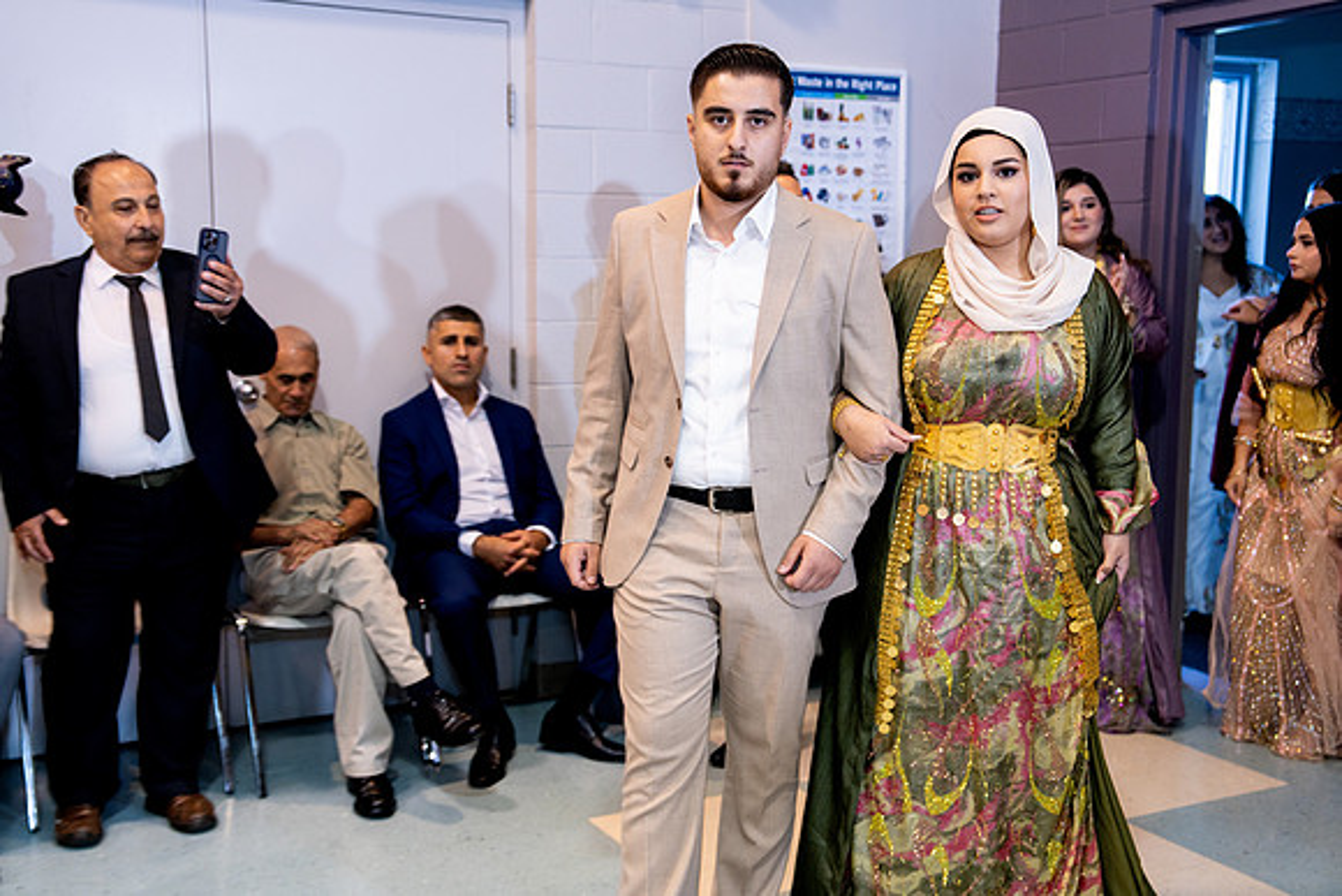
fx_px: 1641
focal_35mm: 44
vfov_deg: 30.5
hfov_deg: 44.5
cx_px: 671
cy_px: 448
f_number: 2.8
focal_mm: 44
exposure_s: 1/250
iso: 800
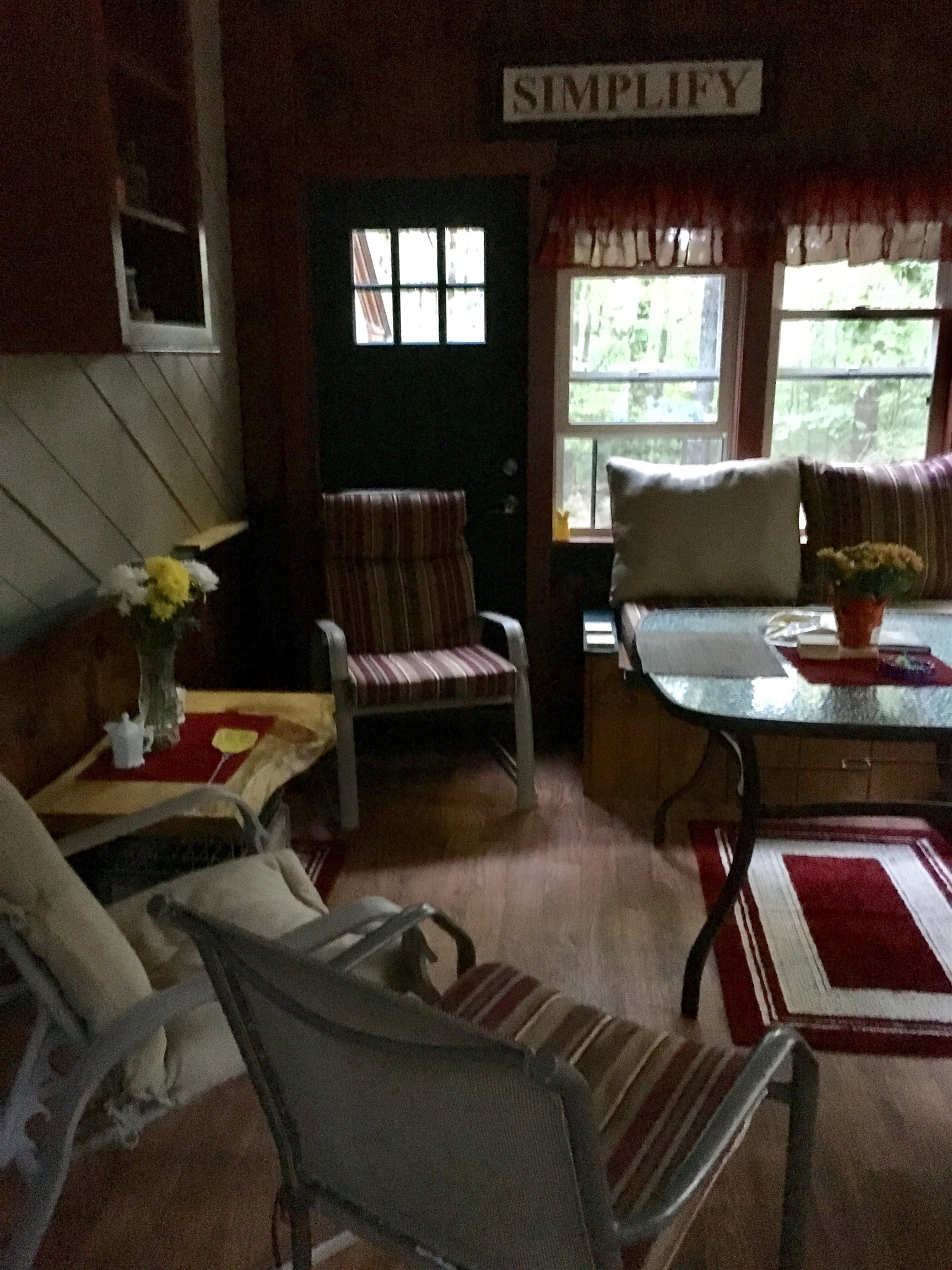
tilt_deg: -14.1
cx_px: 476
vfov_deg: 61.7
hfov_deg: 48.2
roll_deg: +1.6
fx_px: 1063
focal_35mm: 29
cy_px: 635
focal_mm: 4.15
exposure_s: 1/15
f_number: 2.2
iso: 1000
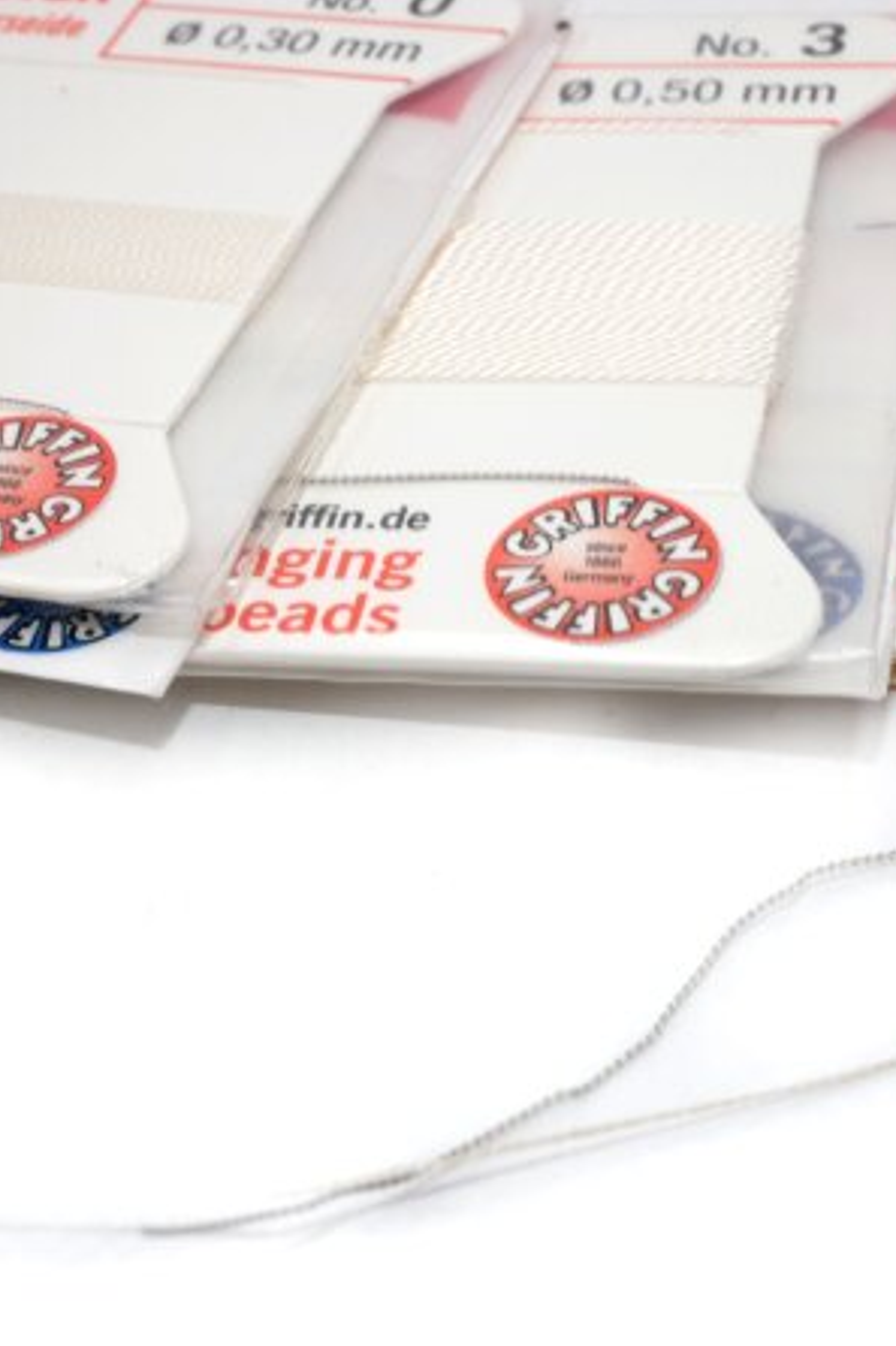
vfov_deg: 24.2
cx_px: 492
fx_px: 3138
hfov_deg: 16.2
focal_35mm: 84
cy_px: 678
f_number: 11
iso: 200
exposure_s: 1/125
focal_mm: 30
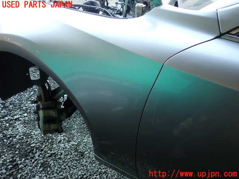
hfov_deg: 60.0
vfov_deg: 46.8
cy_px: 90
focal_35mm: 30
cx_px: 120
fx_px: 207
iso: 200
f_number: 2.3
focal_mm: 5.4
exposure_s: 1/80
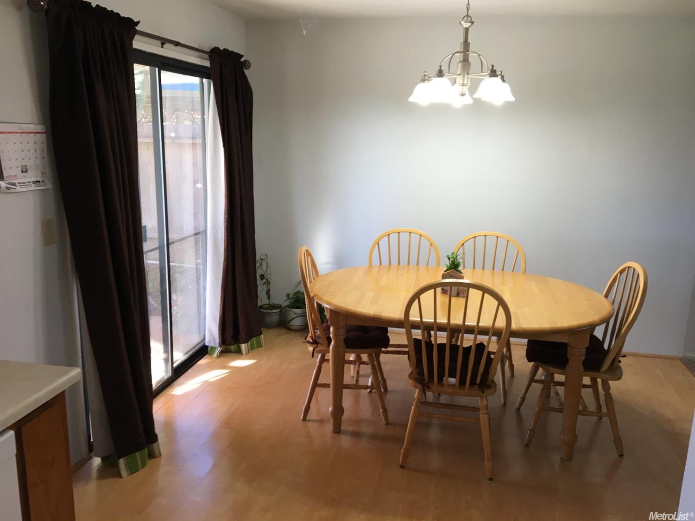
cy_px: 260
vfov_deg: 48.2
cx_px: 348
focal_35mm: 29
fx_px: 582
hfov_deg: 61.7
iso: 50
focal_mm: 4.15
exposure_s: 1/30
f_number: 2.2
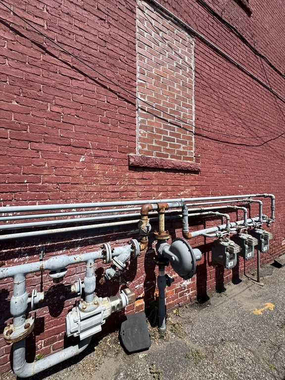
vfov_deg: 102.1
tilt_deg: +0.7
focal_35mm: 14
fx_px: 154
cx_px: 142
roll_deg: +0.6
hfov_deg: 85.7
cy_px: 190
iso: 40
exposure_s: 1/1748
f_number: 2.2
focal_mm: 2.22
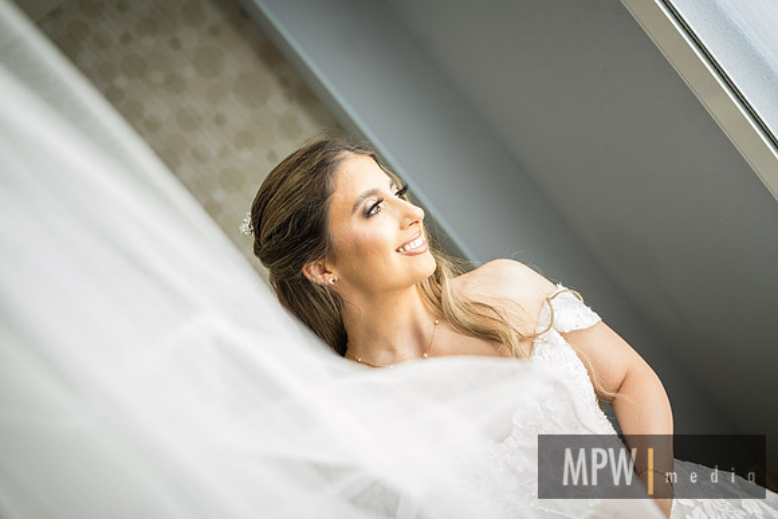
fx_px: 757
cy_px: 260
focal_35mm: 35
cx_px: 389
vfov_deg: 37.9
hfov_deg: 54.4
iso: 200
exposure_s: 1/125
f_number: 2.8
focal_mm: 35
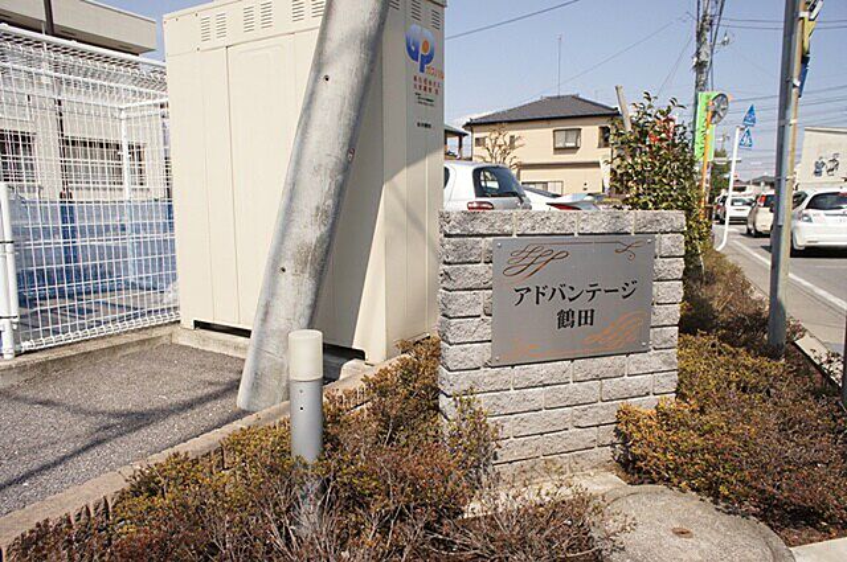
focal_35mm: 24
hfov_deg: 73.8
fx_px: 564
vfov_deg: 53.0
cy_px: 281
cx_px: 424
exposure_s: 1/640
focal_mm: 16
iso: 200
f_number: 6.3
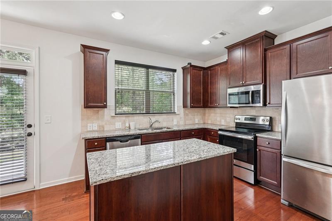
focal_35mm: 16
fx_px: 147
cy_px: 110
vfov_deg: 73.6
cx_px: 166
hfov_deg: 96.8
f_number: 8
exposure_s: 1/25
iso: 800
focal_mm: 16
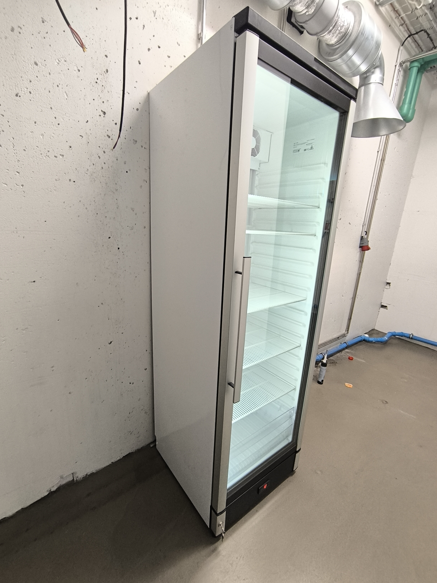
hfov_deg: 78.1
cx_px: 218
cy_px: 292
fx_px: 269
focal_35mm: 16
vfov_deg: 94.5
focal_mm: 1.65
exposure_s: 1/50
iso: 250
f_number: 2.2
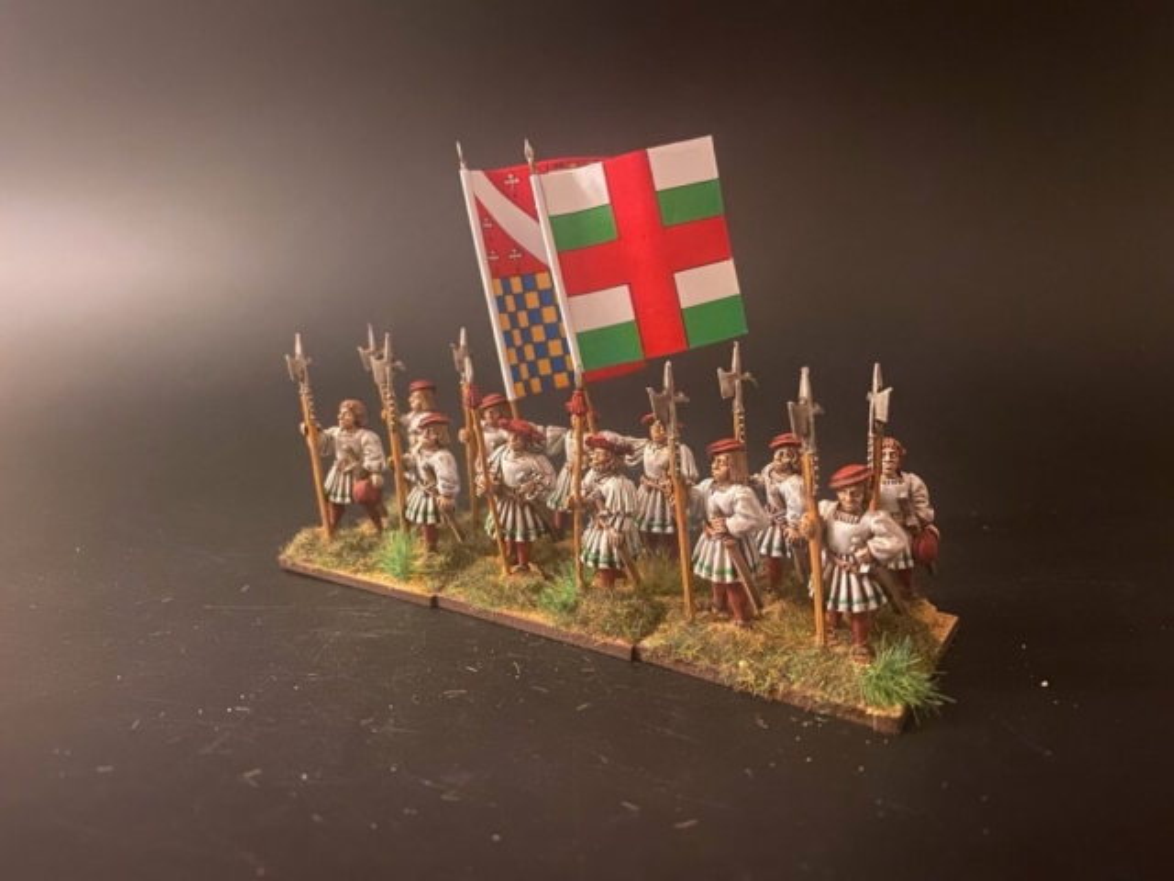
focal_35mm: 26
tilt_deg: -12.1
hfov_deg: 67.3
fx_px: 882
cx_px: 587
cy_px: 440
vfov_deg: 53.1
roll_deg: -0.1
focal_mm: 4.25
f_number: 1.8
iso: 800
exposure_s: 1/4
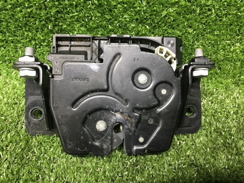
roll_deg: -3.7
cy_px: 92
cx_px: 122
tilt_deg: -42.7
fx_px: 204
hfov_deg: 61.7
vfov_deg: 48.2
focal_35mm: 29
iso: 200
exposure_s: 1/33
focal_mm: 4.15
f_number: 2.2
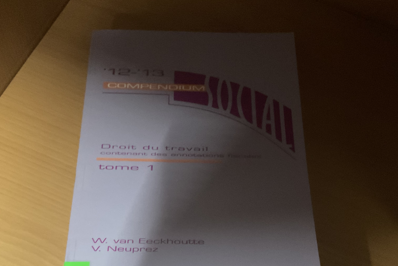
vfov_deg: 33.0
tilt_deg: -65.5
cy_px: 185
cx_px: 194
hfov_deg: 48.5
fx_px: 442
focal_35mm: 40
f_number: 1.8
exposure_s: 1/25
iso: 500
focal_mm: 3
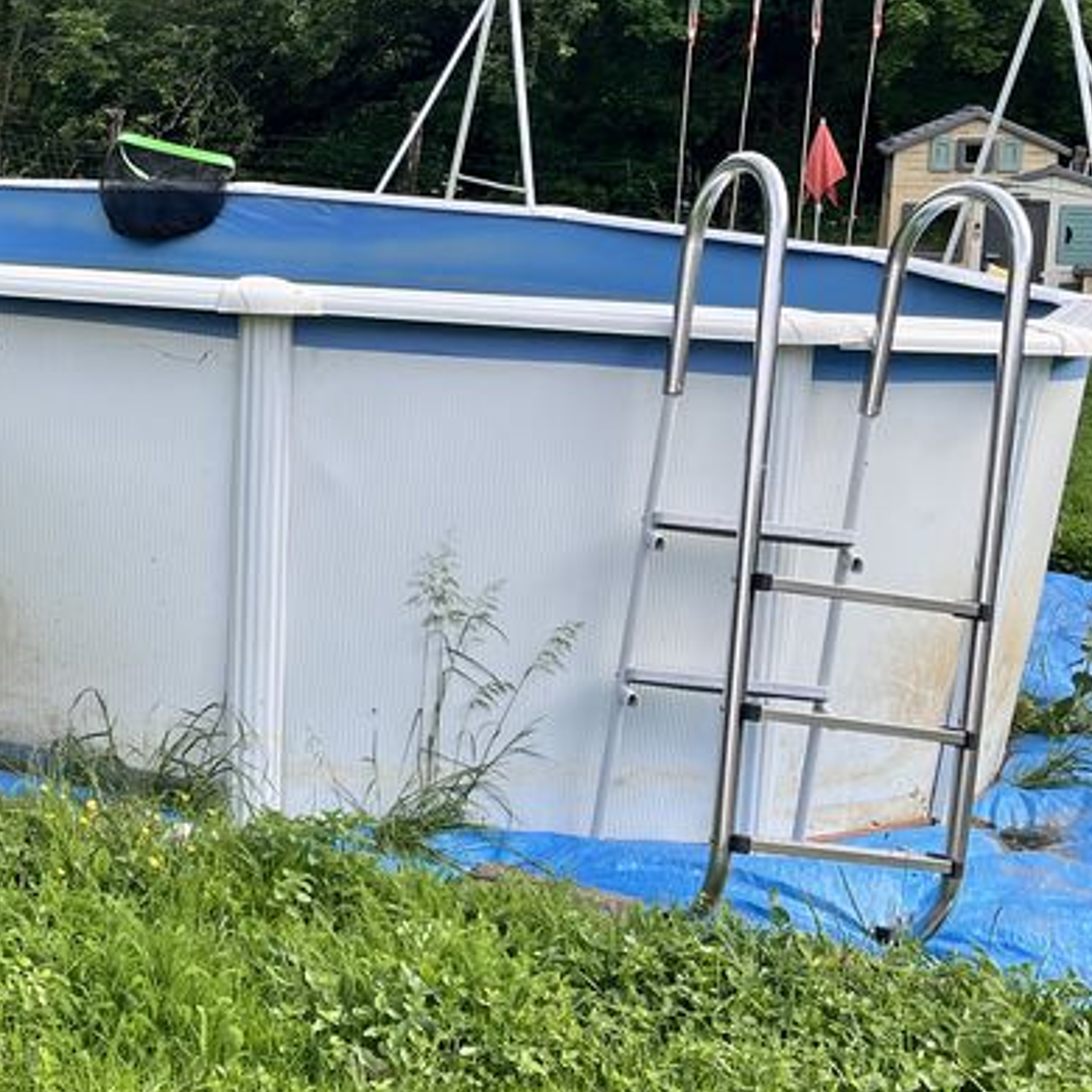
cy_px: 414
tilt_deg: -10.2
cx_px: -151
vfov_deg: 29.0
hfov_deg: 26.5
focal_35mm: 59
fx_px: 2106
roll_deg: -0.9
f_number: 1.6
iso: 50
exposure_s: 1/782
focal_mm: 5.1
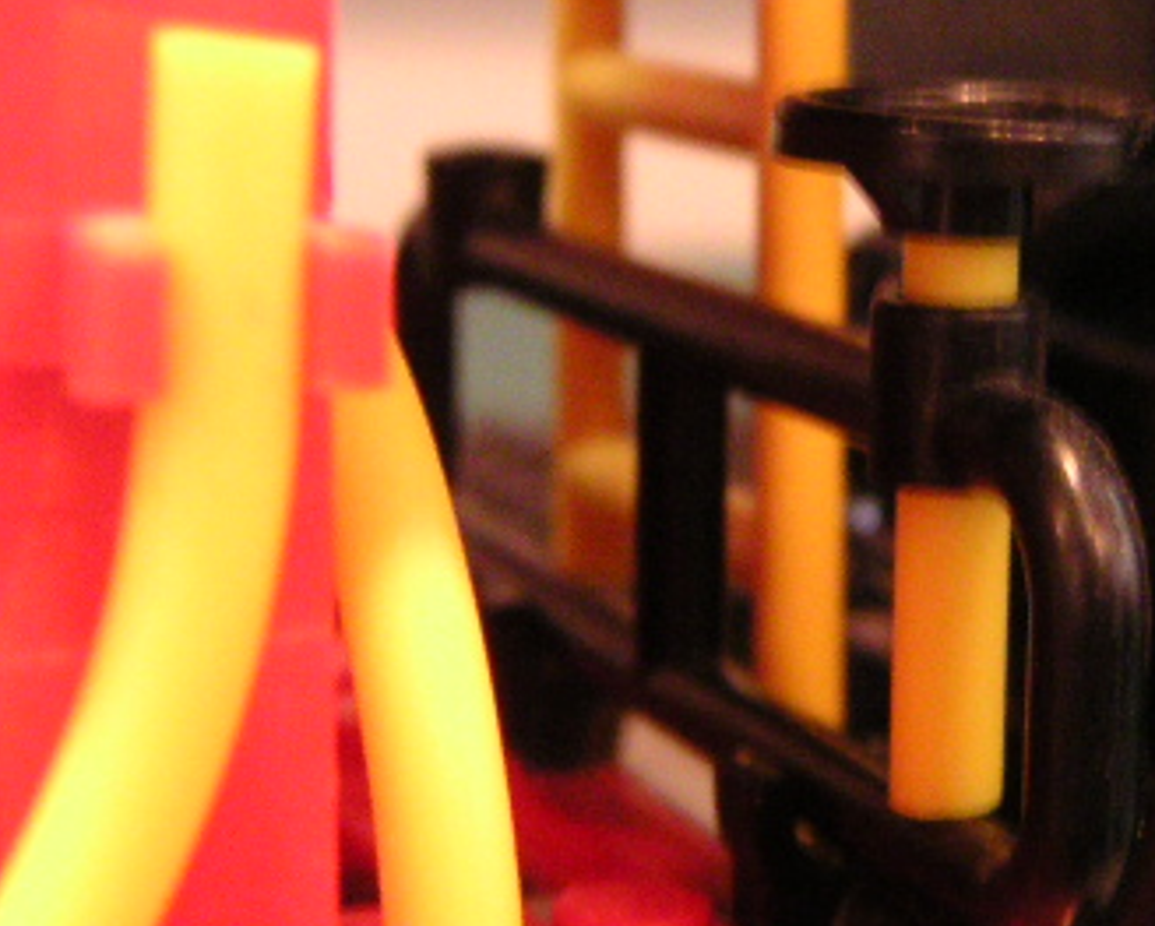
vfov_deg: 15.9
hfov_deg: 19.6
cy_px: 437
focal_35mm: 97
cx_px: 835
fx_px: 3319
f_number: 3.1
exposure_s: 1/4
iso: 400
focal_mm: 6.7
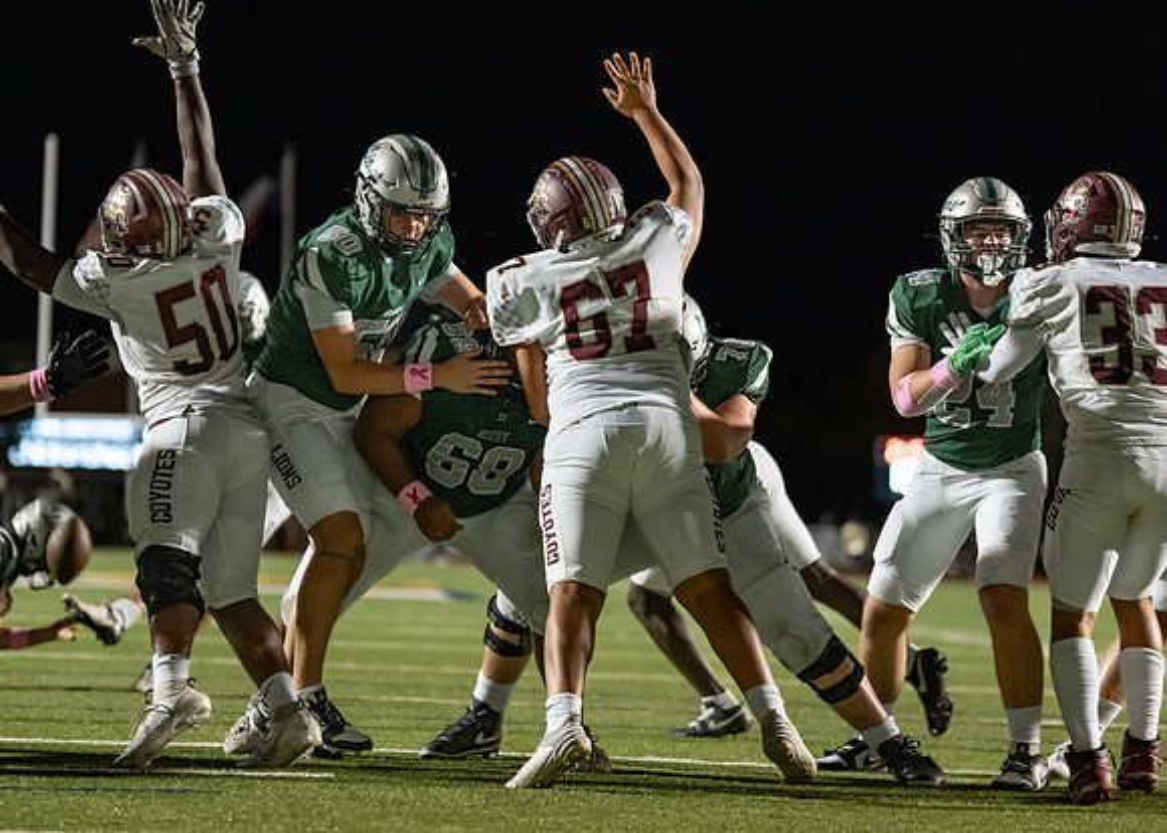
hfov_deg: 13.8
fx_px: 4828
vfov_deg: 9.9
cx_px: 485
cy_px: 453
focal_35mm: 146
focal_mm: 127
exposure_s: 1/800
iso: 2500
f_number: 2.8
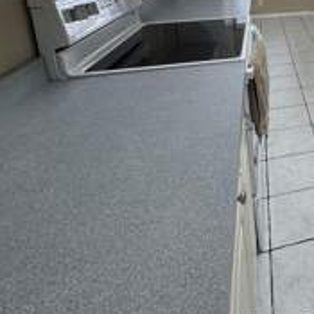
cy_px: 13
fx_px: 349
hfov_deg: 37.4
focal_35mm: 34
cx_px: 371
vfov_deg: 42.9
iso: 100
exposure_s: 1/120
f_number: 2.2
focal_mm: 2.22
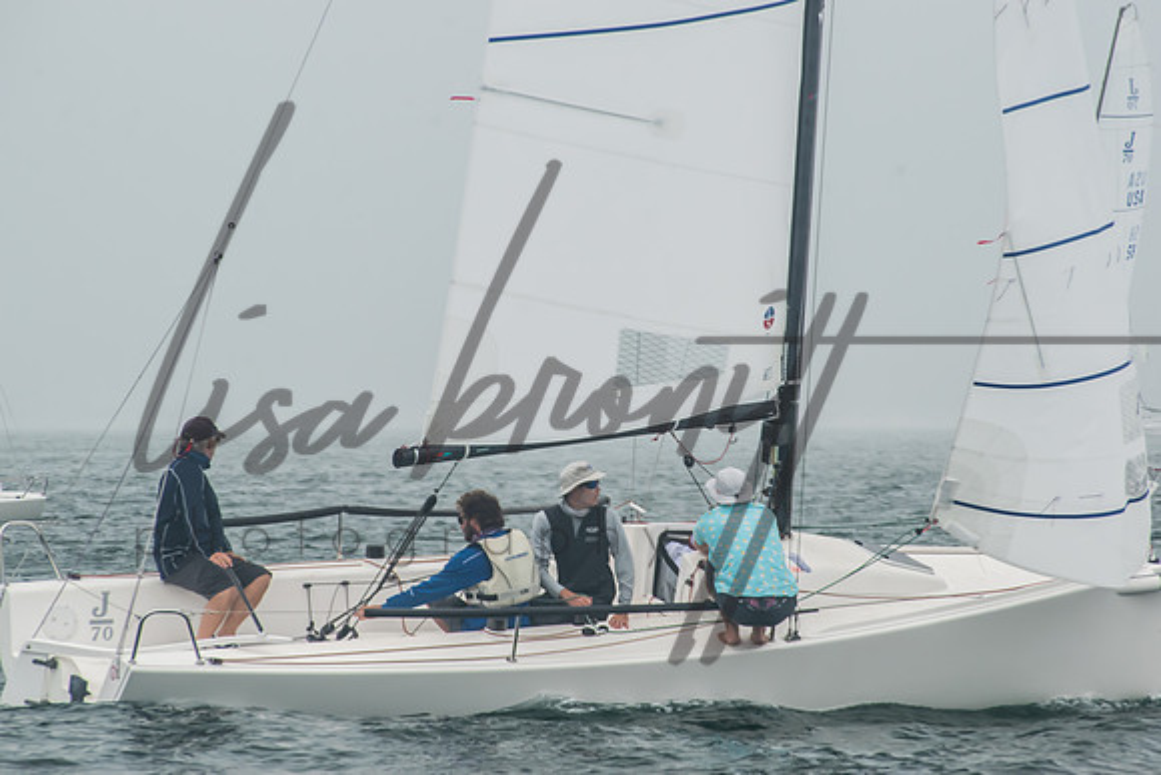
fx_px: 10644
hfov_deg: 6.2
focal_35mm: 330
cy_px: 388
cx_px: 580
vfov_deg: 4.2
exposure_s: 1/400
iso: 800
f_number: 14
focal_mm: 220
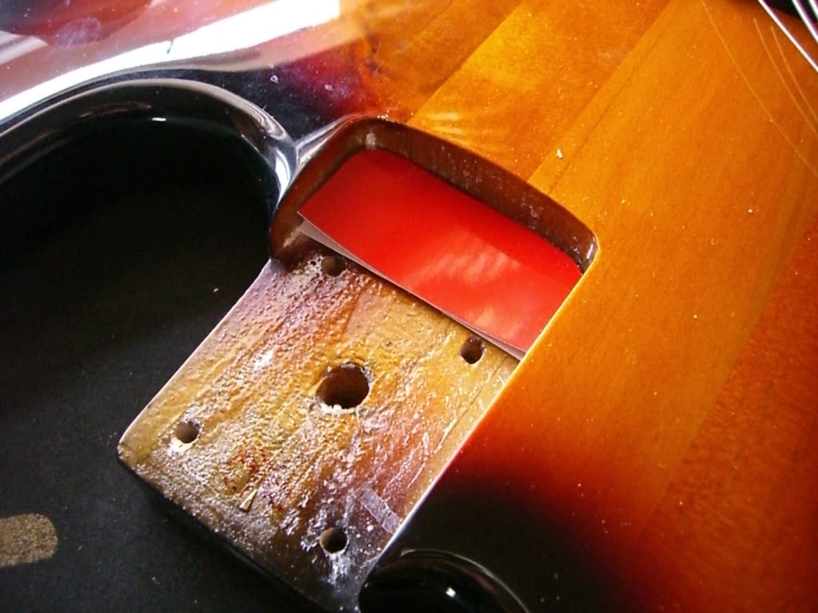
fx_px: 898
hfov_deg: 49.0
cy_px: 306
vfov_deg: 37.7
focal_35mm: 38
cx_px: 409
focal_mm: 6.2
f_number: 2.7
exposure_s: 1/80
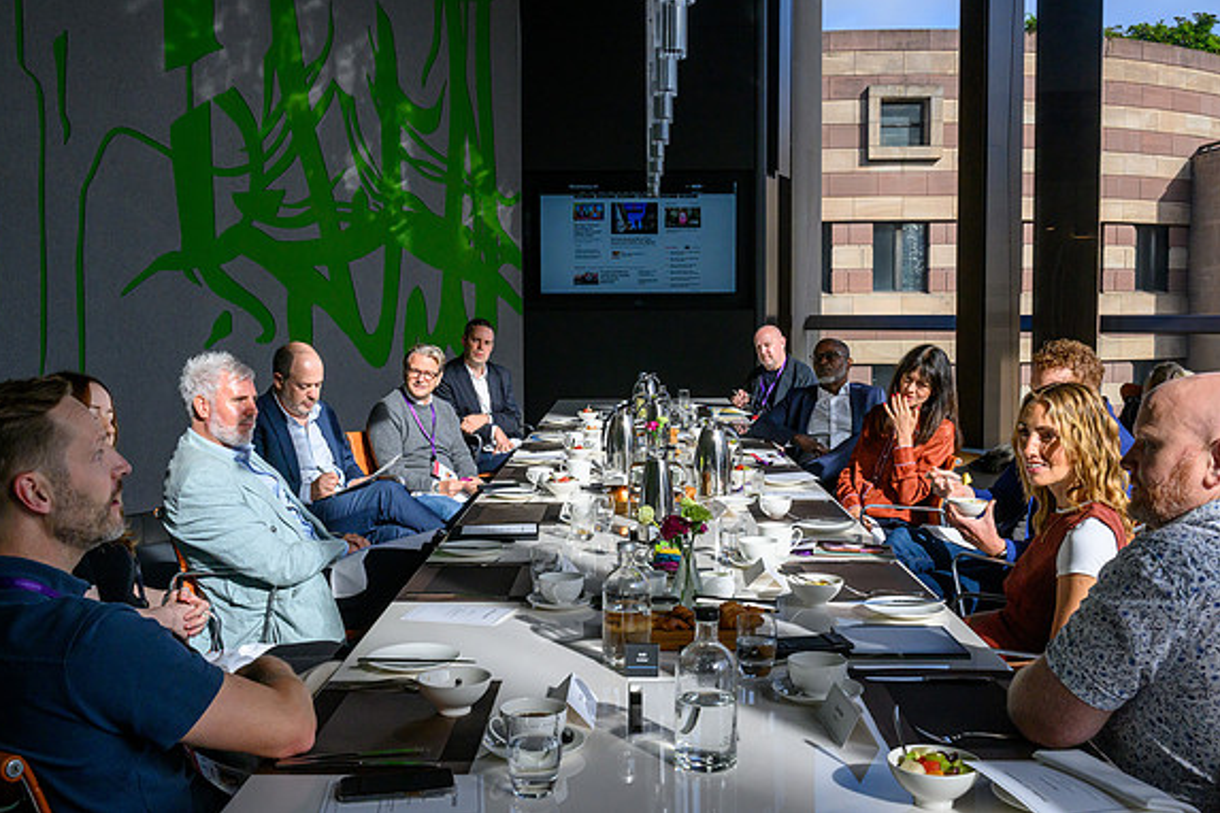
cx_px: 605
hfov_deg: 53.1
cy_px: 403
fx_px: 1220
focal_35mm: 36
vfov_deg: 36.9
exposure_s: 1/1250
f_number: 11
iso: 1250
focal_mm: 35
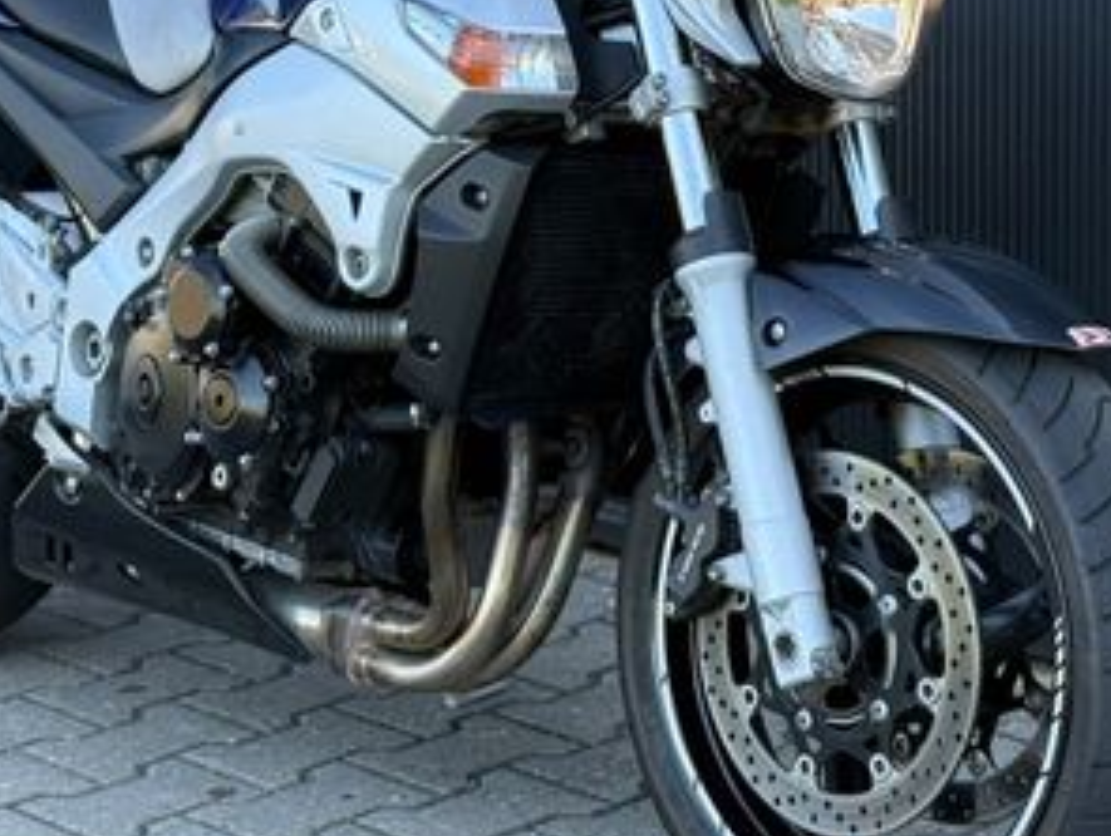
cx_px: 471
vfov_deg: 14.2
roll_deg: +1.2
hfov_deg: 18.9
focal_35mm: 104
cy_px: 166
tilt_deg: -7.8
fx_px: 3342
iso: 80
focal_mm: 6.76
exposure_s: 1/342
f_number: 1.78
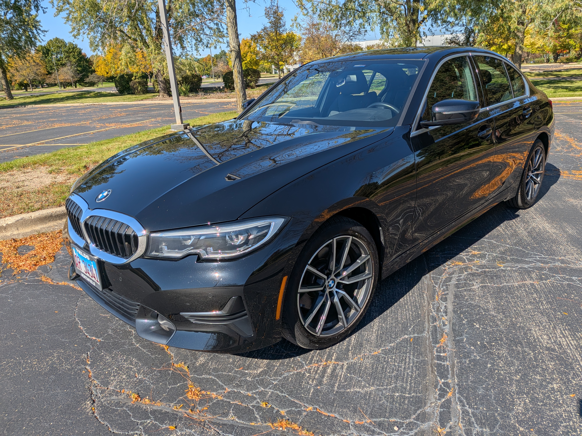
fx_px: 404
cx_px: 291
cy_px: 218
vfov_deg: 56.8
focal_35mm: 24
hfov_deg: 71.6
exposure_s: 1/7812
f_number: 1.7
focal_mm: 4.53
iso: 27
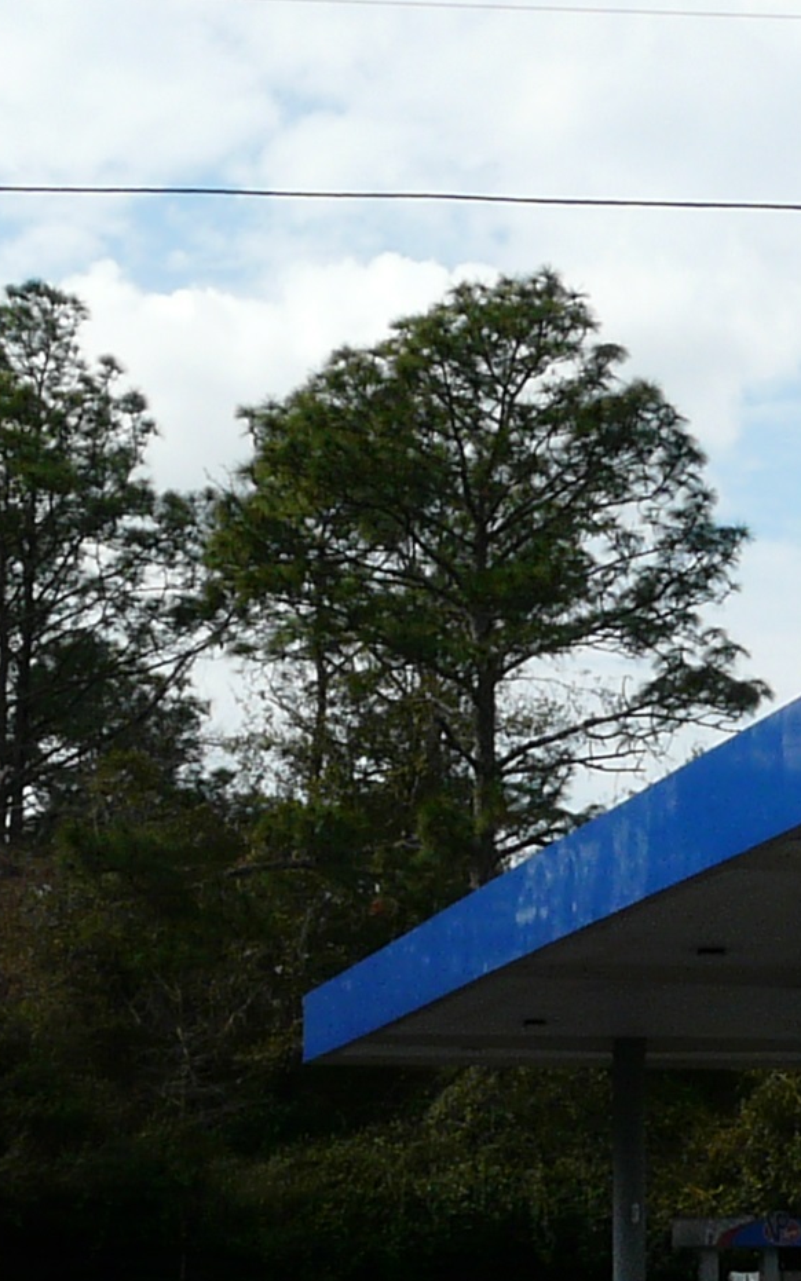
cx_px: 643
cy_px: 839
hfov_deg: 12.5
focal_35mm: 104
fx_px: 3632
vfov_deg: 20.0
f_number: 6.3
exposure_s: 1/500
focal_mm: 4.6
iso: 100
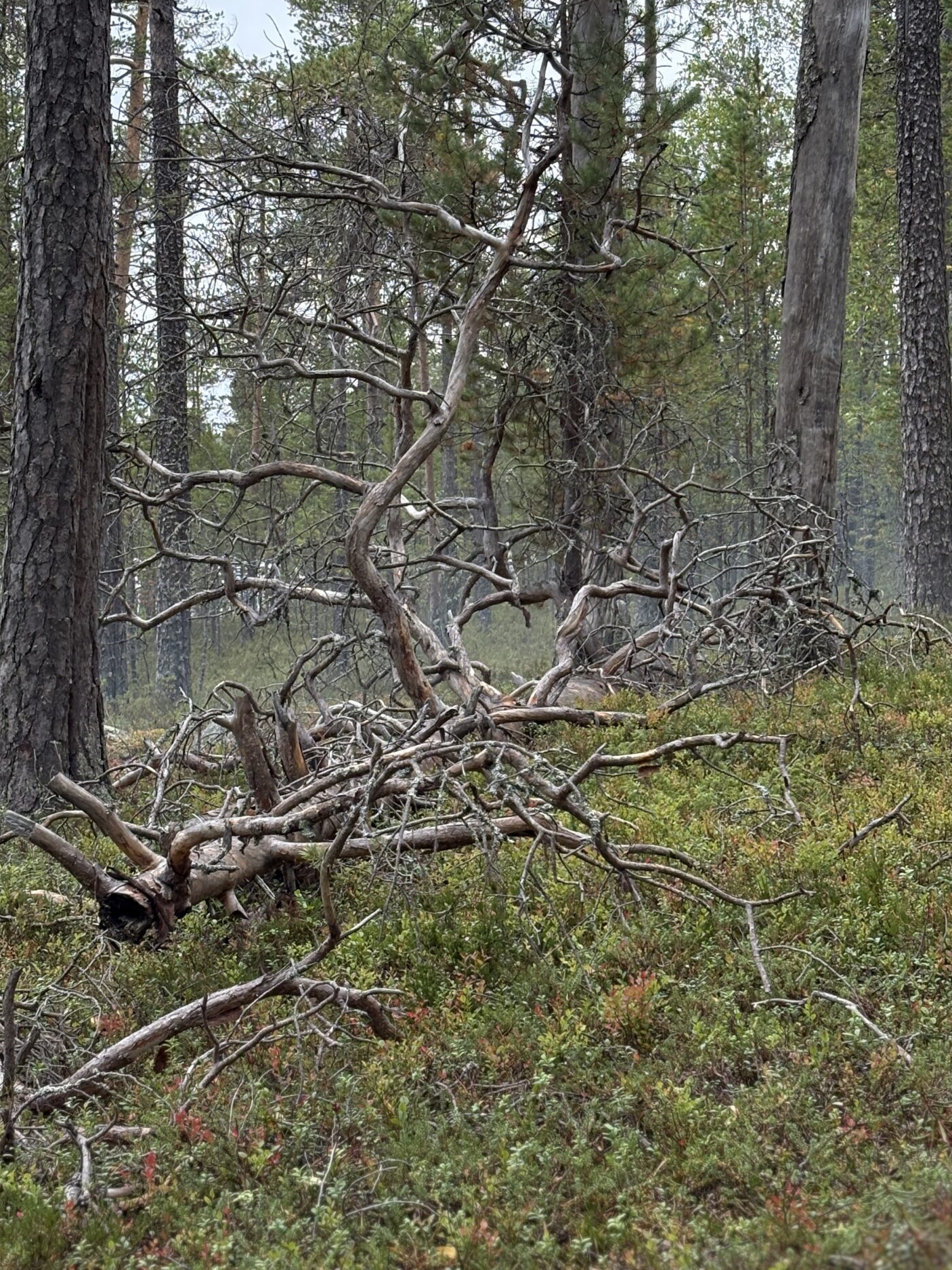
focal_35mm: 71
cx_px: 370
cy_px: 544
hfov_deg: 20.7
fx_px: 2604
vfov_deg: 27.4
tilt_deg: +0.2
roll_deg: +0.4
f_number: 1.6
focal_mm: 5.96
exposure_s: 1/200
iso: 100
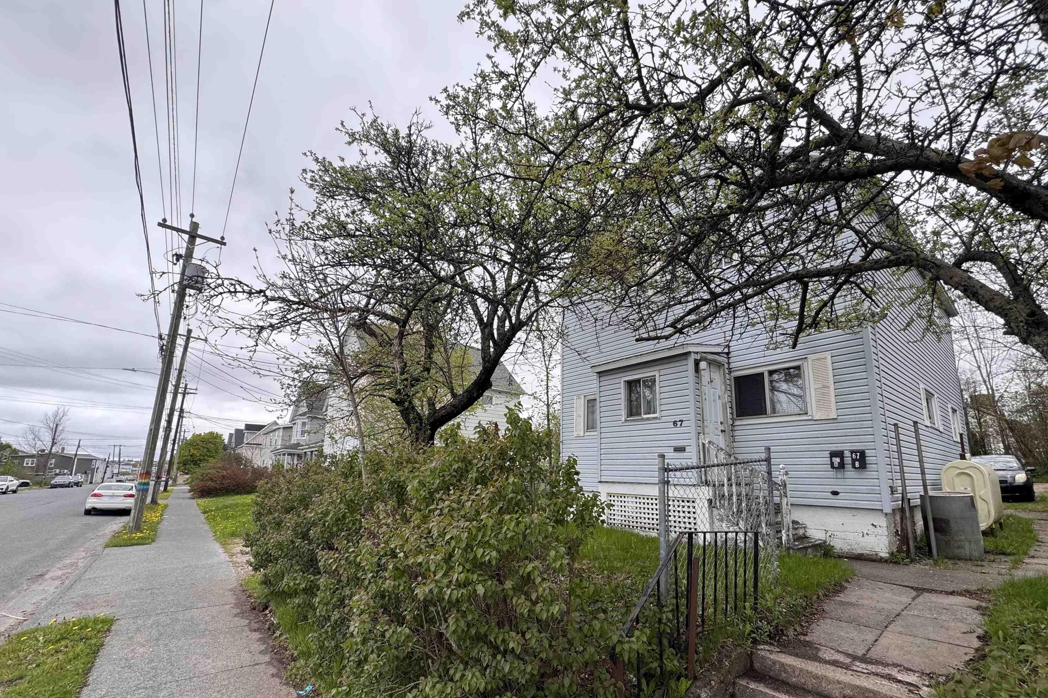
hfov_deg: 100.4
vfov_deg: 76.9
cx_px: 535
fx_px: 437
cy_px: 400
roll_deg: +0.1
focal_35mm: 15
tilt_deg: +9.7
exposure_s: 1/335
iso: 40
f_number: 2.2
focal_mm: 2.22
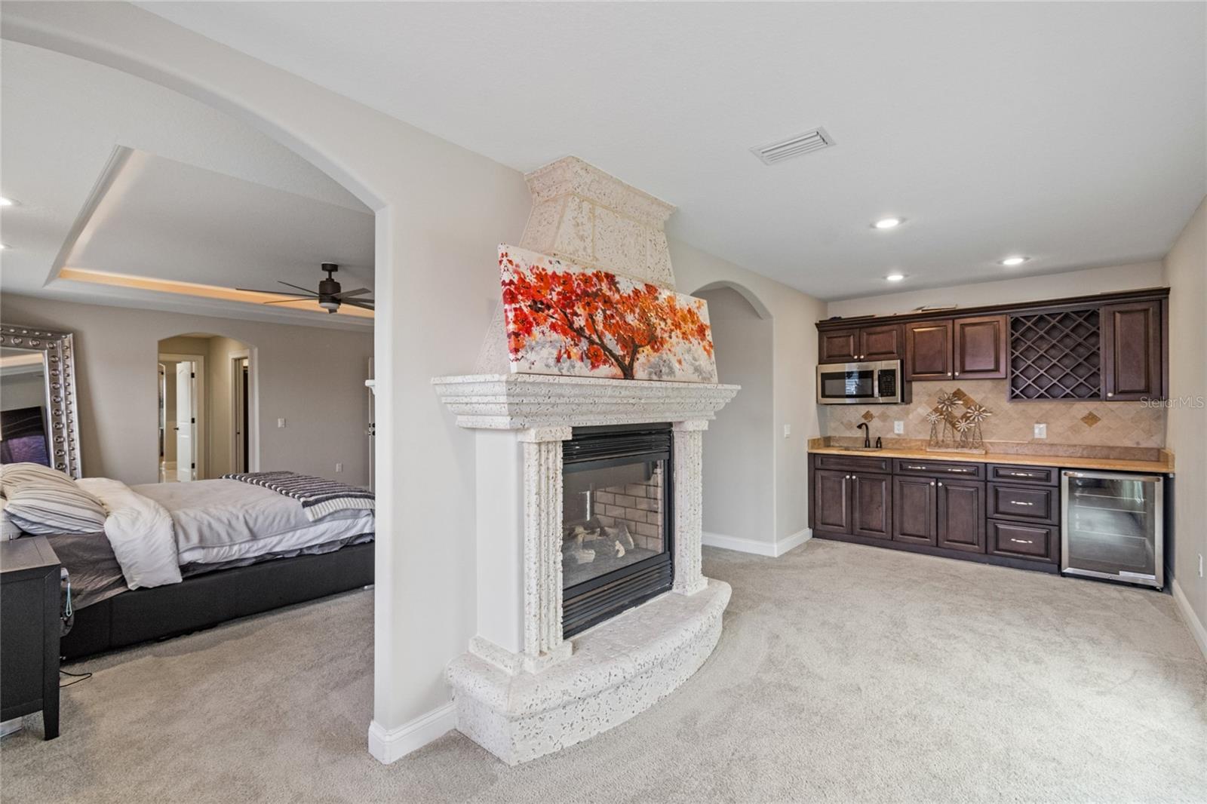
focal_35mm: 15
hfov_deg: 100.4
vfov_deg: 77.3
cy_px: 402
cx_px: 604
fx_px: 503
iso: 100
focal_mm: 10
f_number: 7.1
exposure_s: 1/10
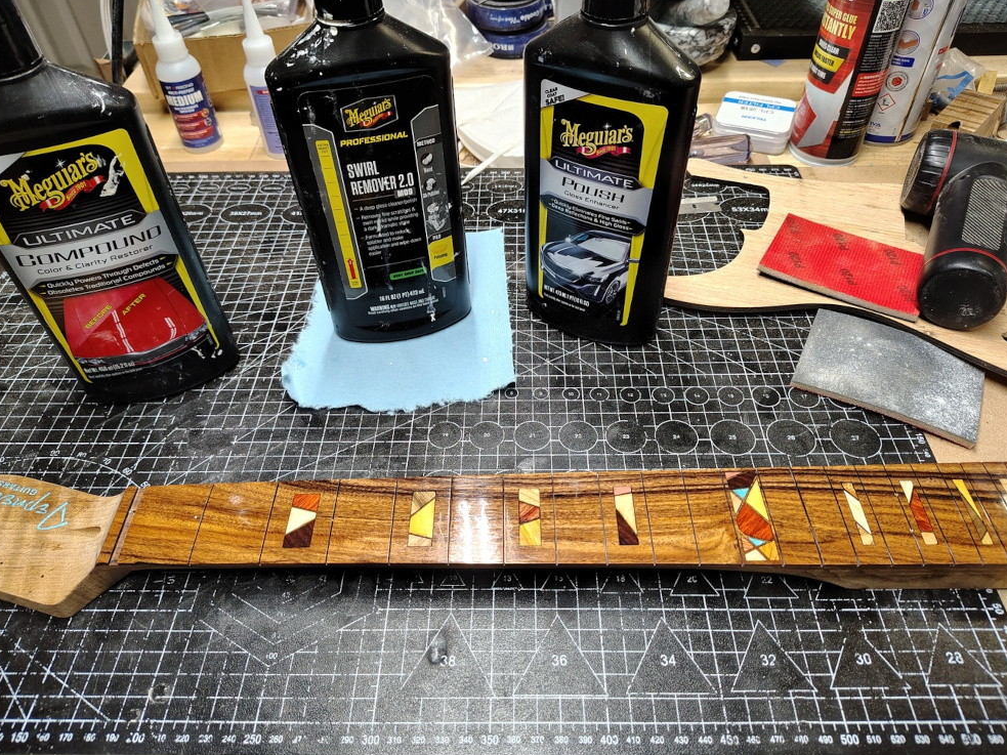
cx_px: 513
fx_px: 727
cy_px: 382
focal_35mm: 25
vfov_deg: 54.9
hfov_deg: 69.4
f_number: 1.8
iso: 711
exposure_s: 1/120
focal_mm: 5.56
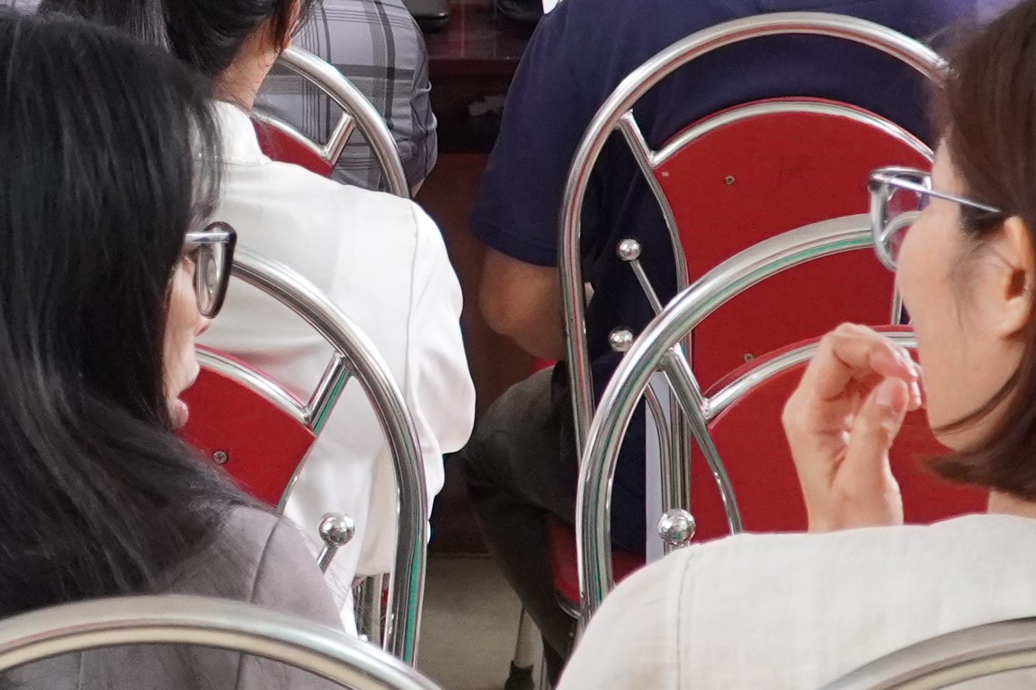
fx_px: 3596
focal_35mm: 125
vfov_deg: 11.0
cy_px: 264
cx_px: 60
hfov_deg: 16.1
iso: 1600
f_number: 4
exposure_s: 1/160
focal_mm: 21
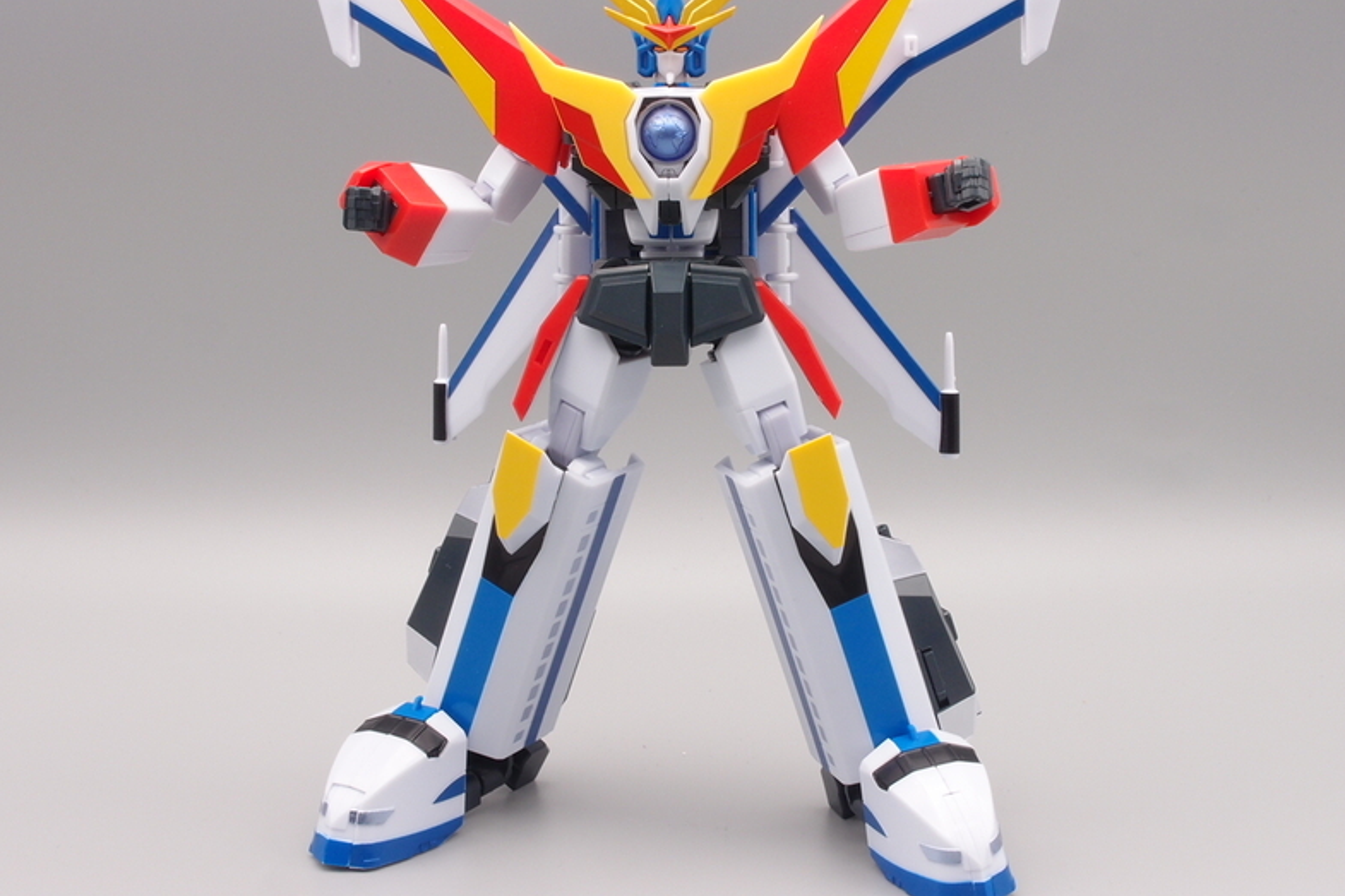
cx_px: 675
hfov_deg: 37.5
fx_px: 1980
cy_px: 397
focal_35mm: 53
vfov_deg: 25.5
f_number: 8
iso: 100
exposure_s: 1/6
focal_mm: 10.83
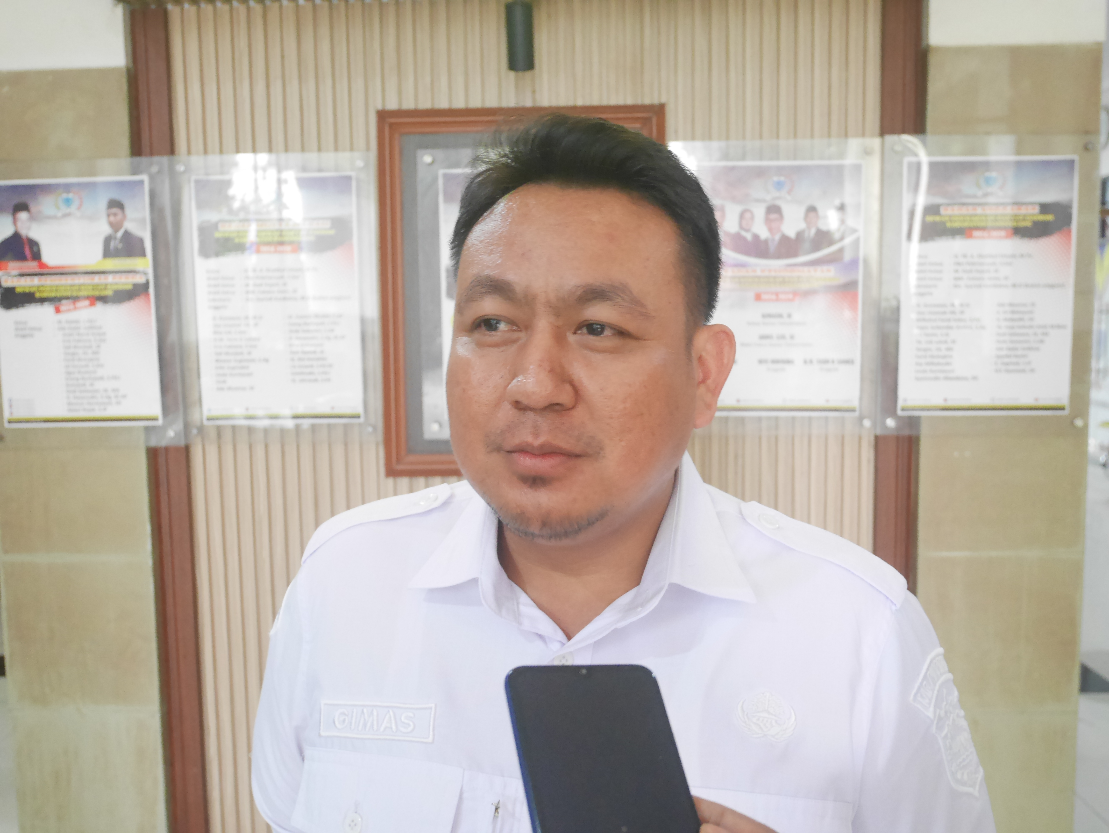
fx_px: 1090
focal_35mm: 34
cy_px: 416
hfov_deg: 53.9
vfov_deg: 41.8
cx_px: 554
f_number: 4
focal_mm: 17
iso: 3200
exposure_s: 1/25
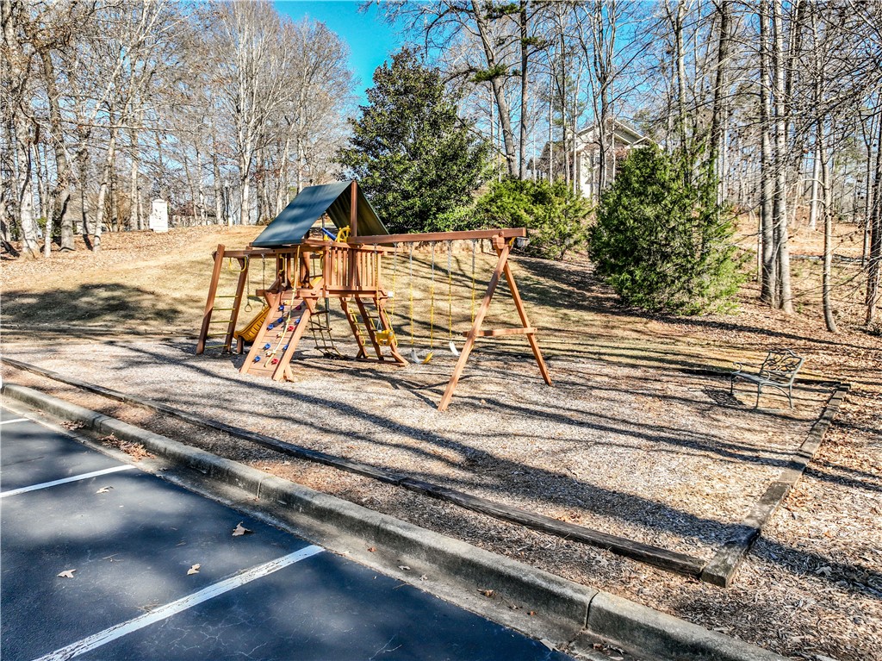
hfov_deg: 71.6
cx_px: 441
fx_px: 611
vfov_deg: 56.8
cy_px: 330
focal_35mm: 24
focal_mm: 12.29
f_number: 2.8
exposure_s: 1/800
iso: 120
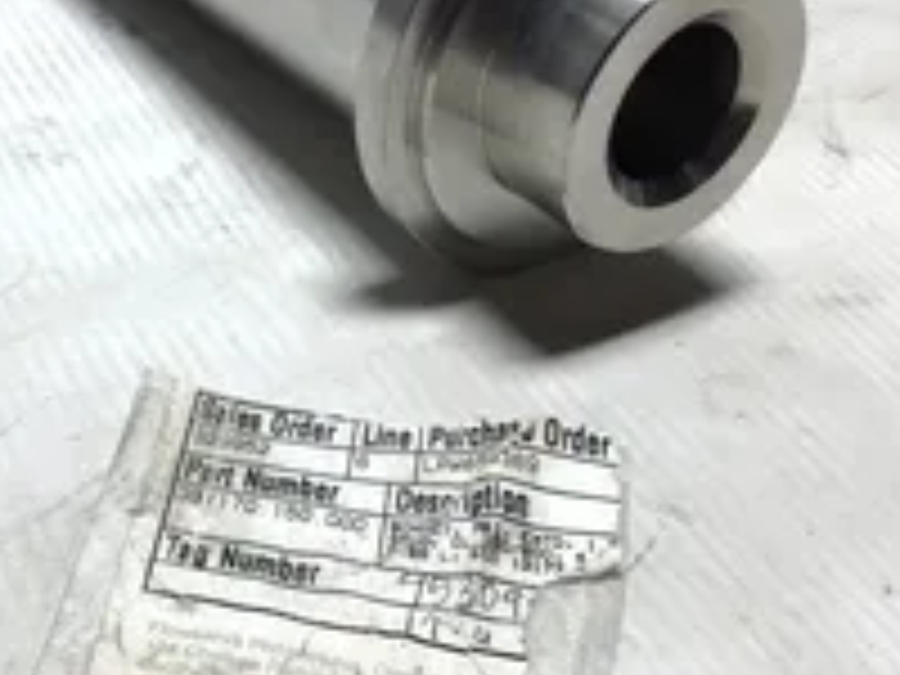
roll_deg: -6.7
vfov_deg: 23.6
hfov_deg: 30.7
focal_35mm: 62
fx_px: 1612
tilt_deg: -35.9
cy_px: 238
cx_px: 225
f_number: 2.4
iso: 25
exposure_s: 1/120
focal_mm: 3.3
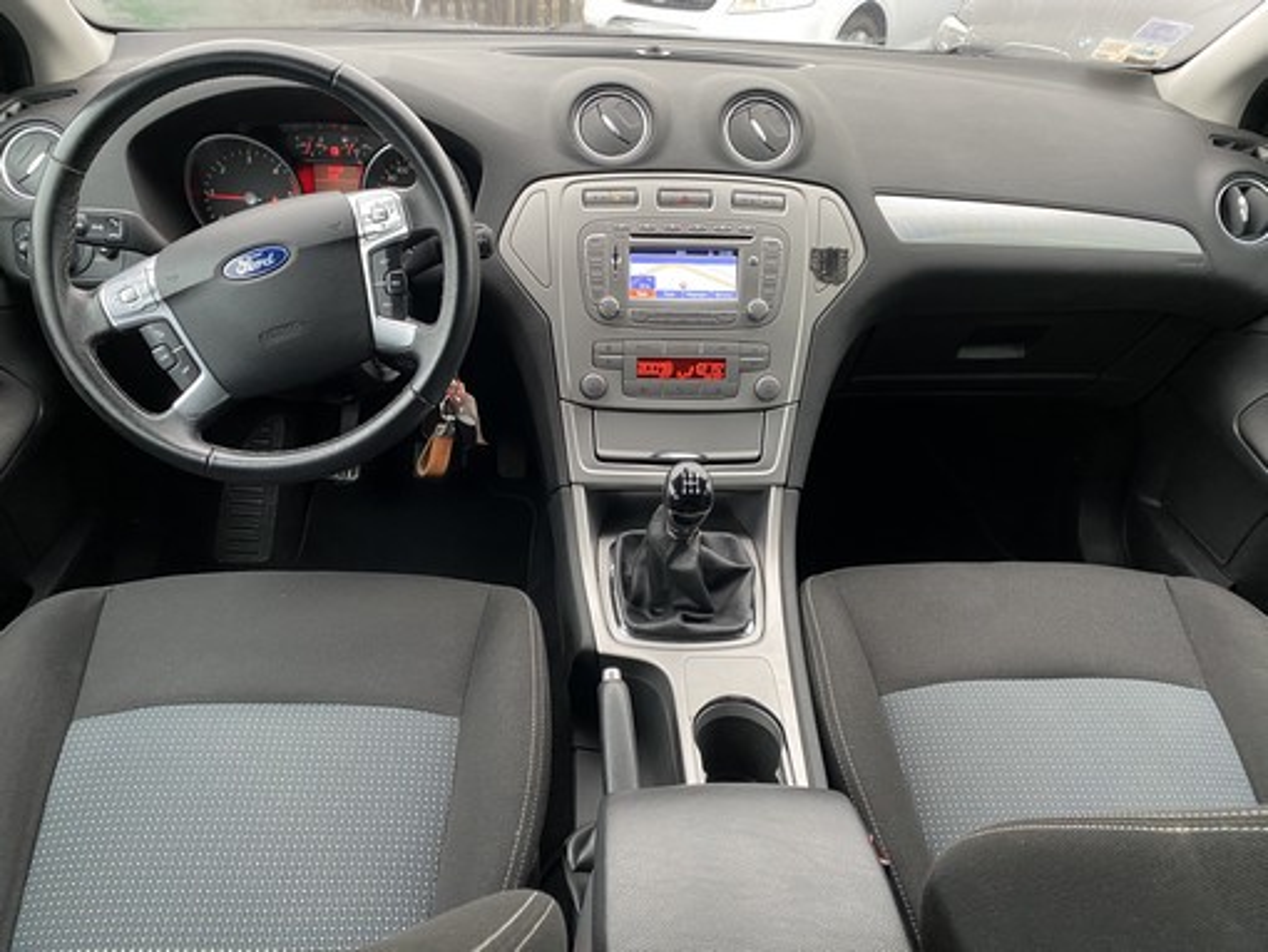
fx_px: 953
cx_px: 634
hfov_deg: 67.3
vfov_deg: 53.1
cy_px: 476
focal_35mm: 26
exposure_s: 1/56
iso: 200
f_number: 1.8
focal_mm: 4.25
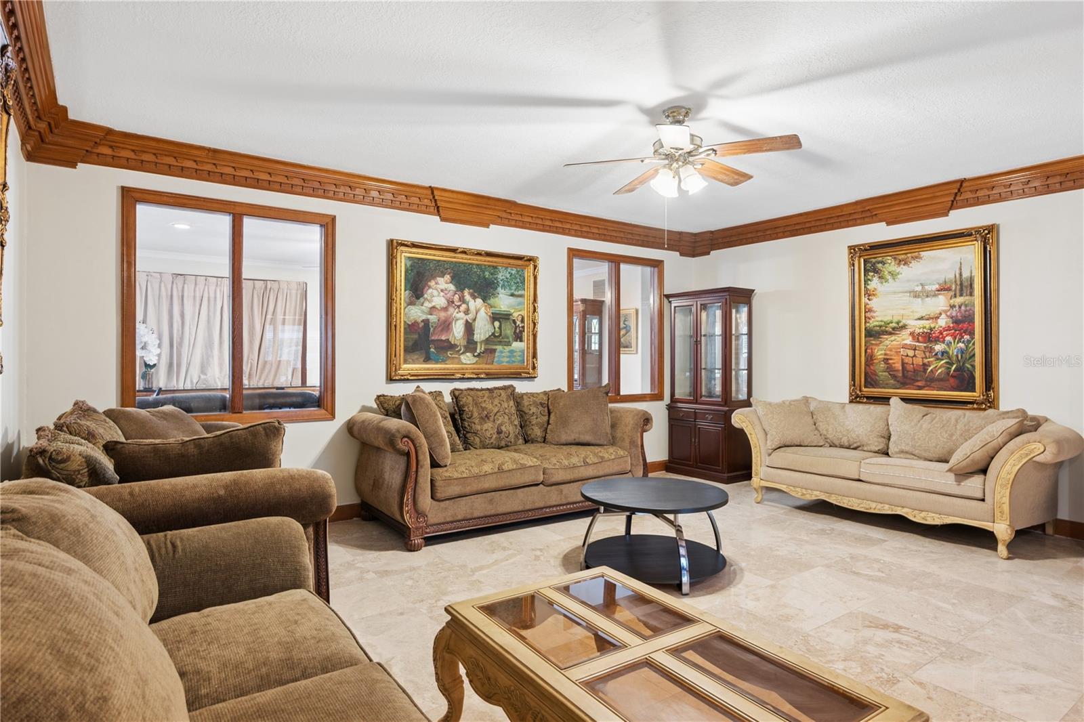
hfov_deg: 84.0
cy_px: 361
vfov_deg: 61.9
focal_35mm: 20
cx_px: 542
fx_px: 602
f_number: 9
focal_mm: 20
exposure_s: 1
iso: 200
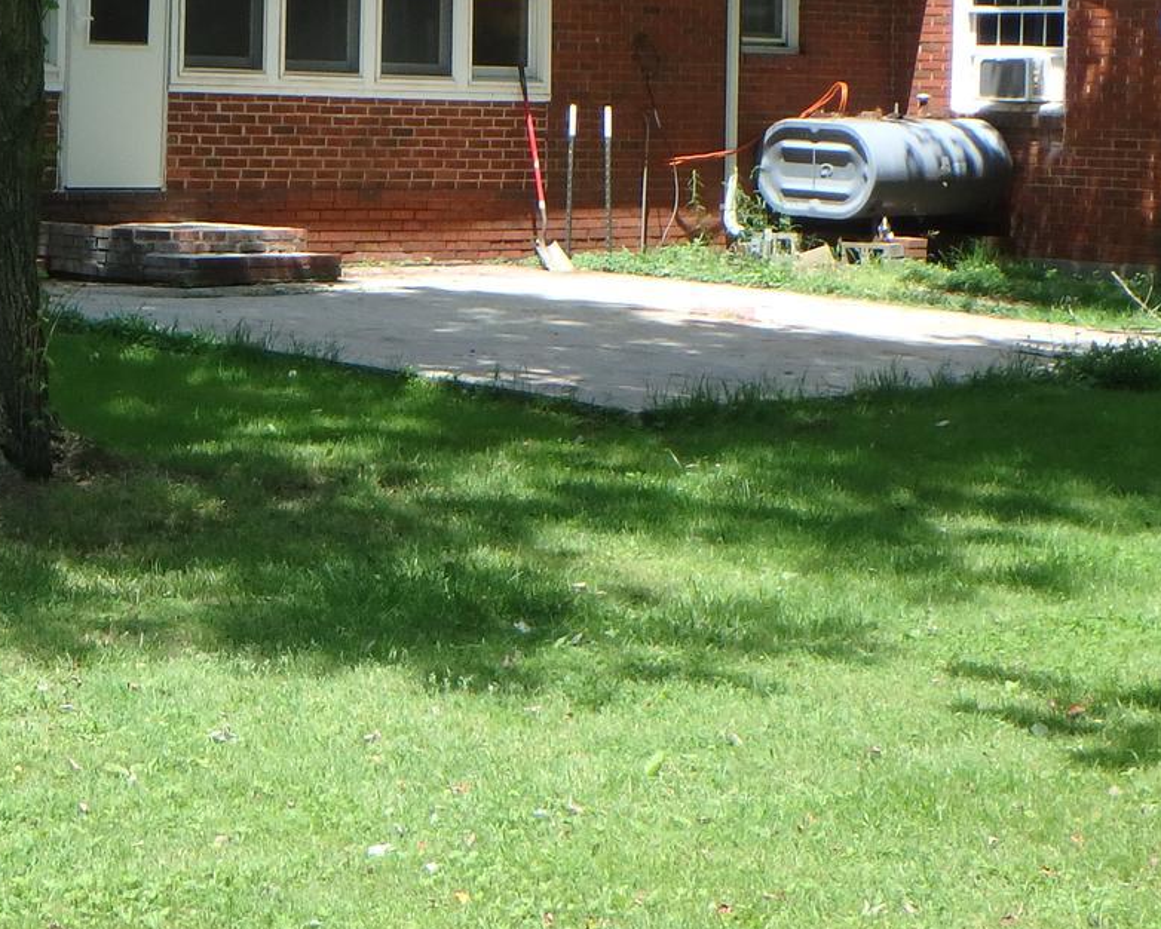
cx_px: 49
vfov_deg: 16.6
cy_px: 200
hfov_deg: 20.3
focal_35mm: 92
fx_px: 3162
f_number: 5
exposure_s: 1/250
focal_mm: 6.4
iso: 125
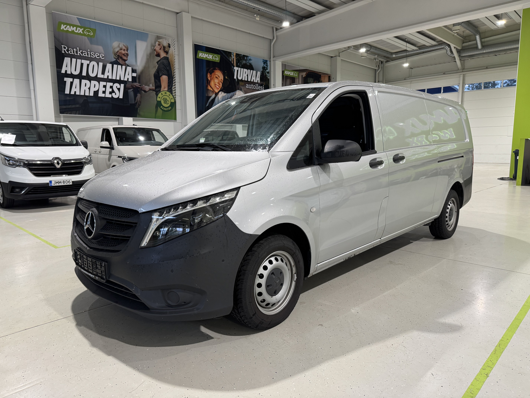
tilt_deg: -7.4
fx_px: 367
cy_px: 199
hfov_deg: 71.6
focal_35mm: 24
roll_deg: +1.0
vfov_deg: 56.8
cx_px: 265
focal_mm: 6.76
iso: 160
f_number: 1.78
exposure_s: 1/100
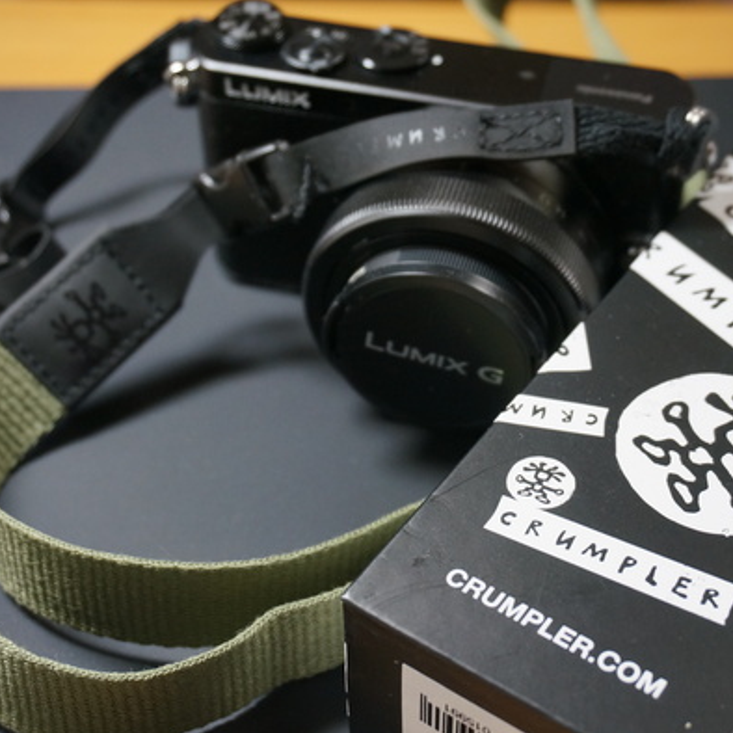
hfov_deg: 27.6
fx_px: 1485
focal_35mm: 62
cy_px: 366
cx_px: 460
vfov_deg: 27.7
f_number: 5
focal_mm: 32
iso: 800
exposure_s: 1/60
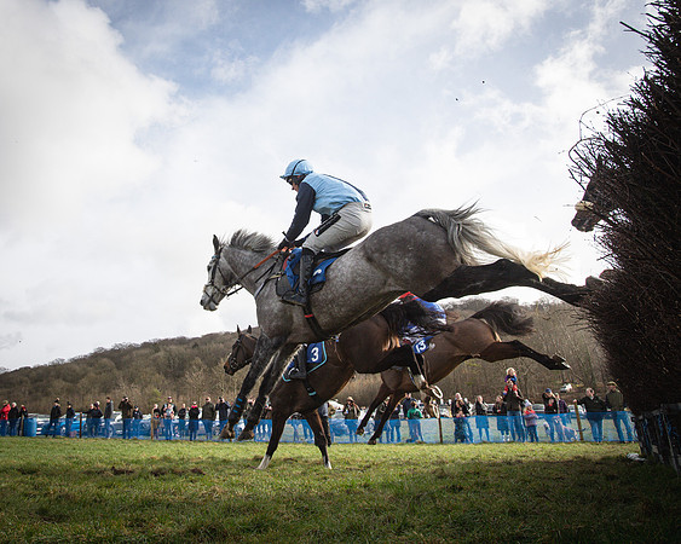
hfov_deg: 59.0
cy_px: 229
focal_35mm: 29
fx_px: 594
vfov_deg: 49.1
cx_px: 259
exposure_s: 1/1600
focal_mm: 20
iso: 1250
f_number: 8
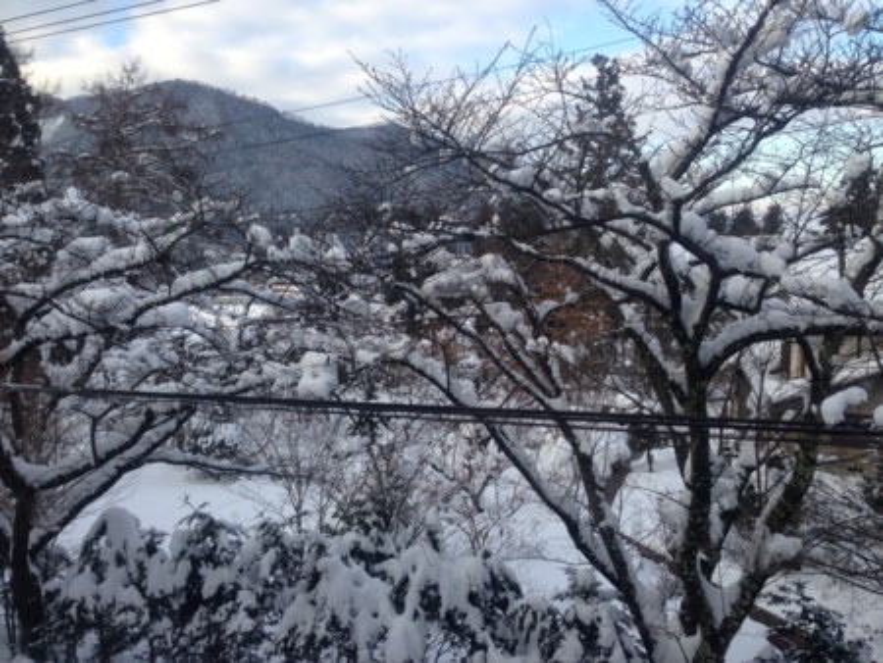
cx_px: 442
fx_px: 842
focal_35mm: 33
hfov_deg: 55.3
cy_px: 332
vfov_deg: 43.0
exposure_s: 1/398
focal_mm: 4.13
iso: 50
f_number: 2.4
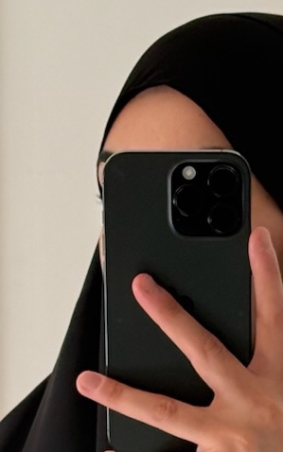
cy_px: 748
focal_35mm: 218
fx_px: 2689
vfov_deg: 9.3
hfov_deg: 6.0
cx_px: 161
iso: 125
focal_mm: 6.76
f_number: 1.78
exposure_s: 1/95
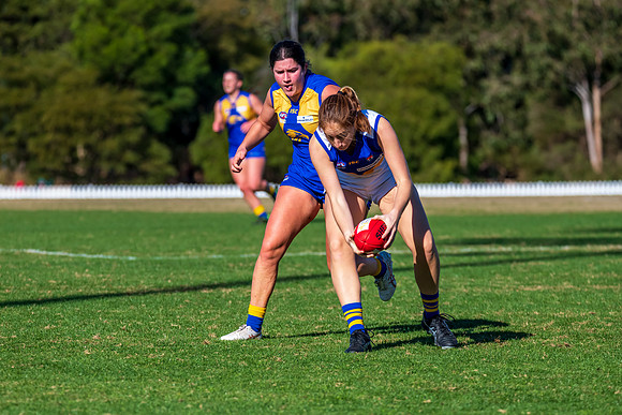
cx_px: 276
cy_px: 216
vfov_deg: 4.4
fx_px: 5384
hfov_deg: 6.6
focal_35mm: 312
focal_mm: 280
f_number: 7.1
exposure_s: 1/2000
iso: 800
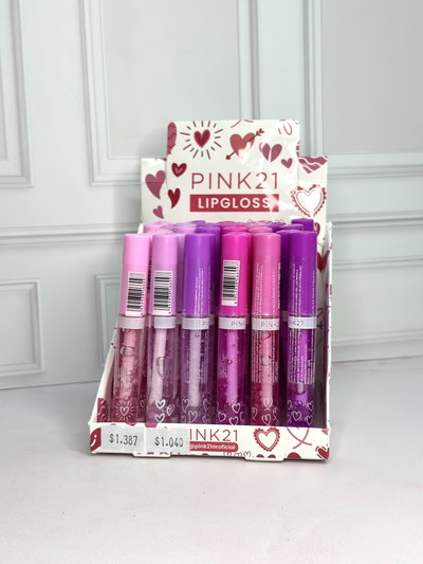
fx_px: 782
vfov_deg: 39.6
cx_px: 212
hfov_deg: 30.3
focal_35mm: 48
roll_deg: +0.3
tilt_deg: -8.8
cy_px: 282
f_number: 1.78
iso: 80
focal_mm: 6.86
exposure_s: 1/103
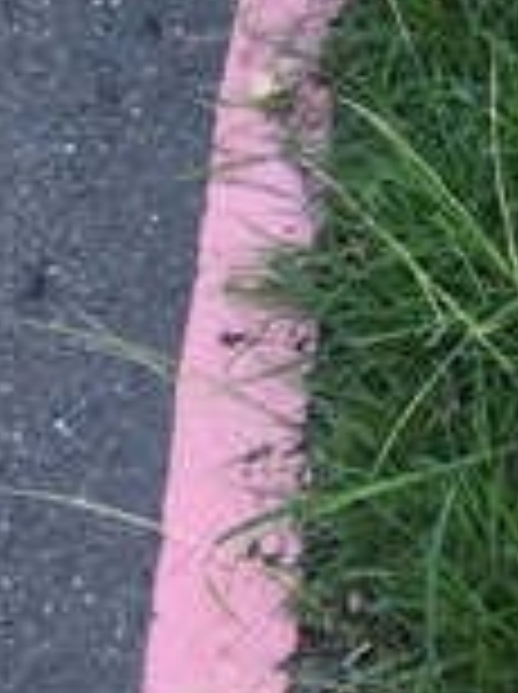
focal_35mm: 136
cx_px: 806
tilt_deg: -36.5
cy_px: -45
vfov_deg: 14.2
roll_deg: +0.6
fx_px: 2721
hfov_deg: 10.5
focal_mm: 4.15
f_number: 2.2
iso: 25
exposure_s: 1/120
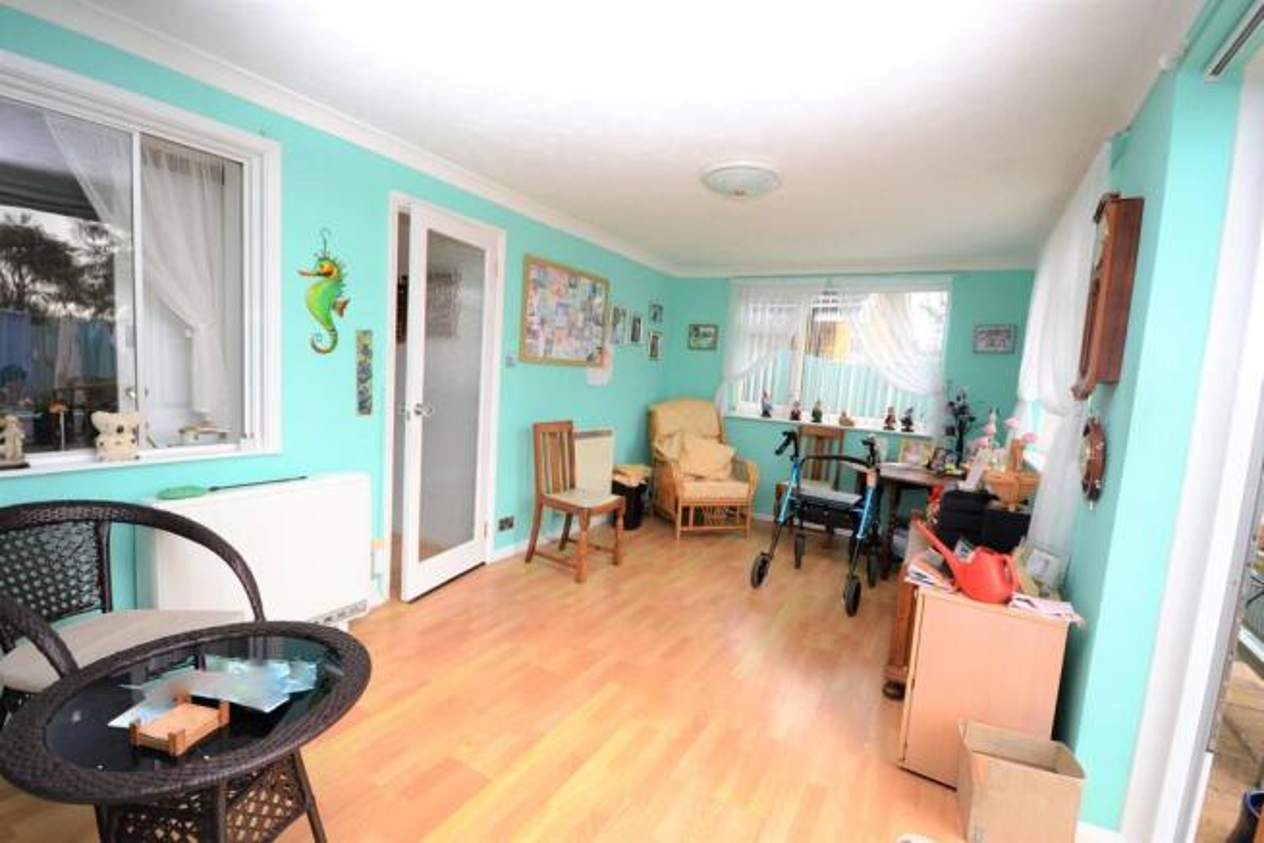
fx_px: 527
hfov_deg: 100.4
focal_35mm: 15
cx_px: 632
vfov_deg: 77.4
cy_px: 422
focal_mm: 10
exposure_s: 1/125
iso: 250
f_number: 5.6
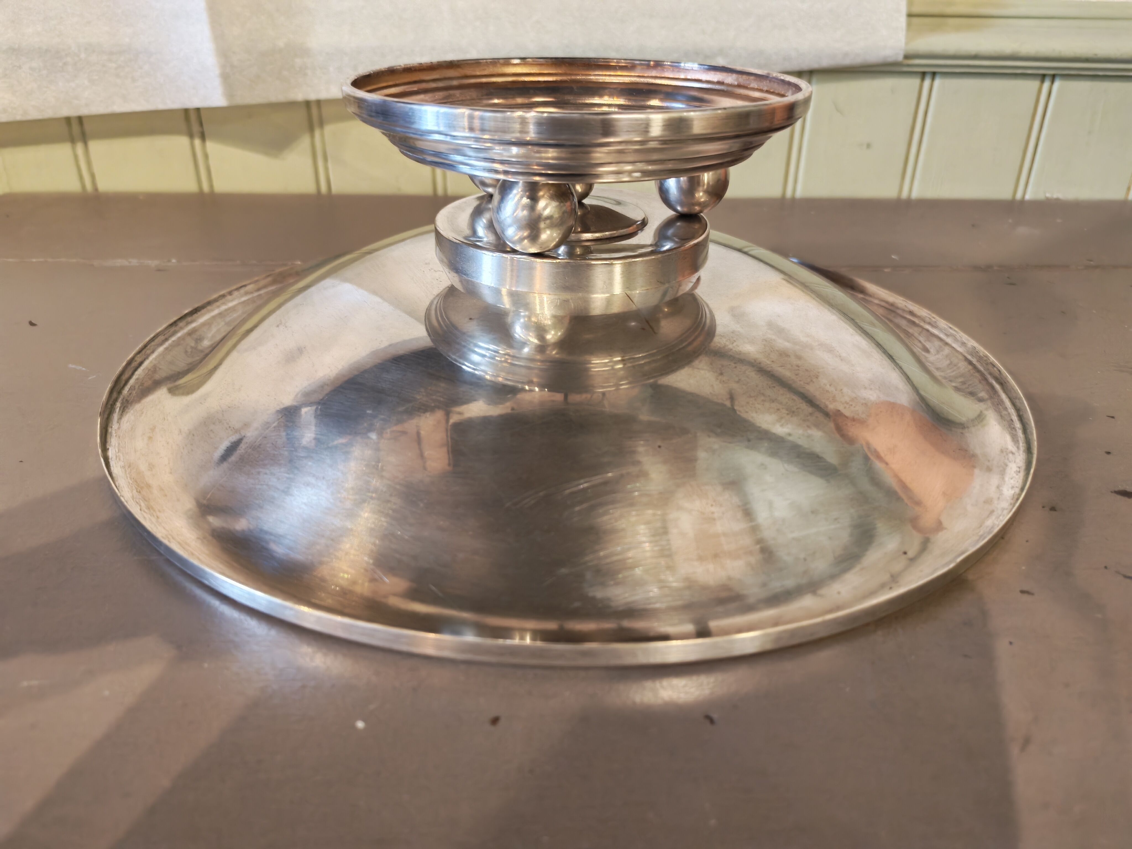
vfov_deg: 51.4
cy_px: 424
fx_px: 883
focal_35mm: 27
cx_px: 566
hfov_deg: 65.3
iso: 1600
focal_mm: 6.12
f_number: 1.9
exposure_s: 1/50
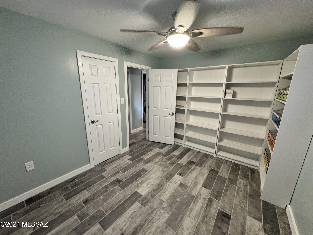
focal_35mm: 14
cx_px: 156
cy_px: 118
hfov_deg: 102.1
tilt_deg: -13.3
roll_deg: -1.5
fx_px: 127
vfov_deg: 85.7
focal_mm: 2.22
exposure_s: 1/60
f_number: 2.2
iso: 500
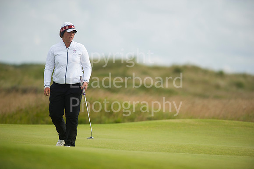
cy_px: 84
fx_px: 2115
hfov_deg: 6.9
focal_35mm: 300
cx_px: 127
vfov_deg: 4.6
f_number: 4
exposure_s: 1/4000
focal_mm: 300
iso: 640
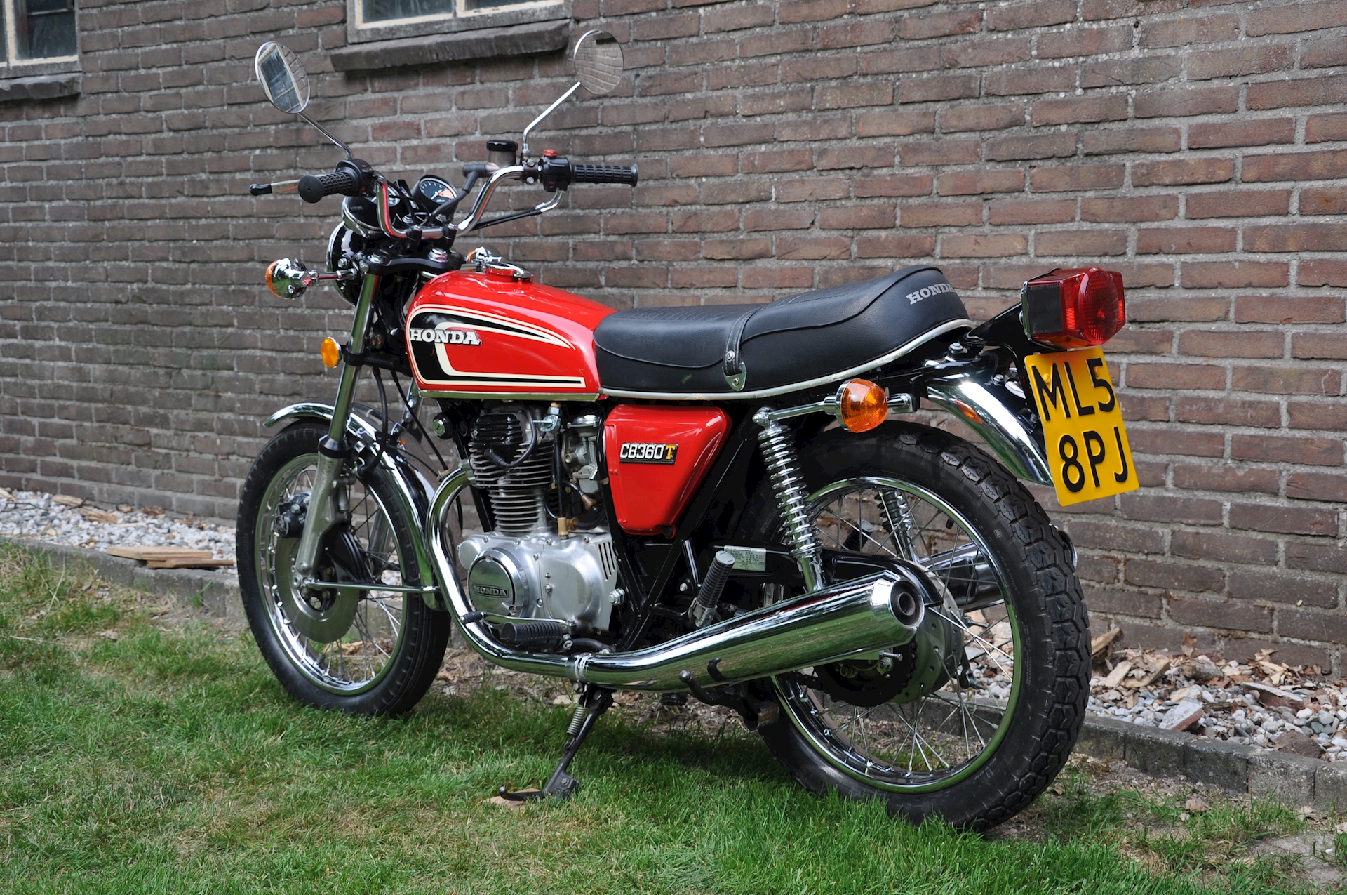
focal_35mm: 52
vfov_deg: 25.7
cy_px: 448
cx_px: 674
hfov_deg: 37.9
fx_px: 1962
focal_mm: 35
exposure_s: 1/160
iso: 200
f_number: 6.3
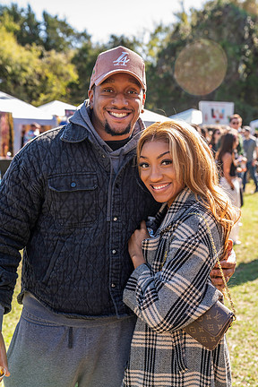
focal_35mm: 51
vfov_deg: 38.9
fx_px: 548
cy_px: 194
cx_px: 127
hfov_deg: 26.5
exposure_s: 1/160
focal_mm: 49
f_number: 4
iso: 160
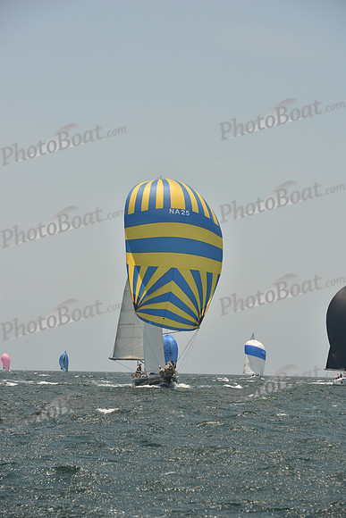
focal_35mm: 125
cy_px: 259
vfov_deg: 16.4
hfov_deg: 11.0
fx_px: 1801
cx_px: 173
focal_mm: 125
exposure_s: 1/640
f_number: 7.1
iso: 250
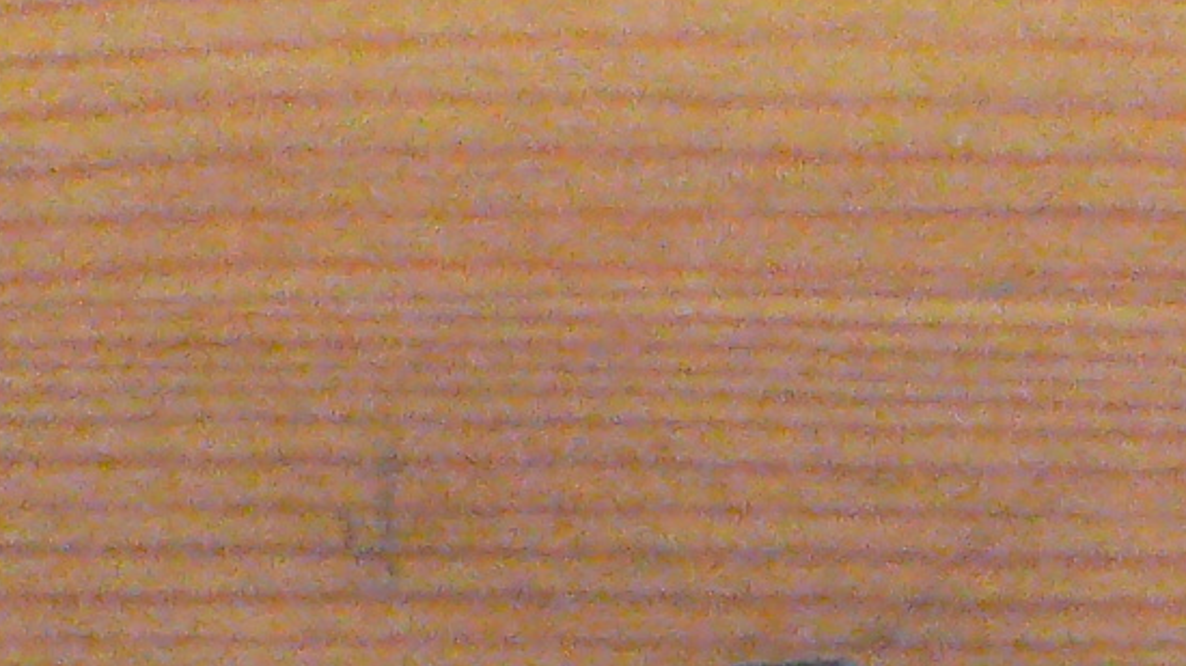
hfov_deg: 11.1
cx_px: 645
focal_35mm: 194
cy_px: 2321
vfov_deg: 5.7
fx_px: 6099
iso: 400
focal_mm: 6.3
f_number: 2.8
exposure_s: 1/2
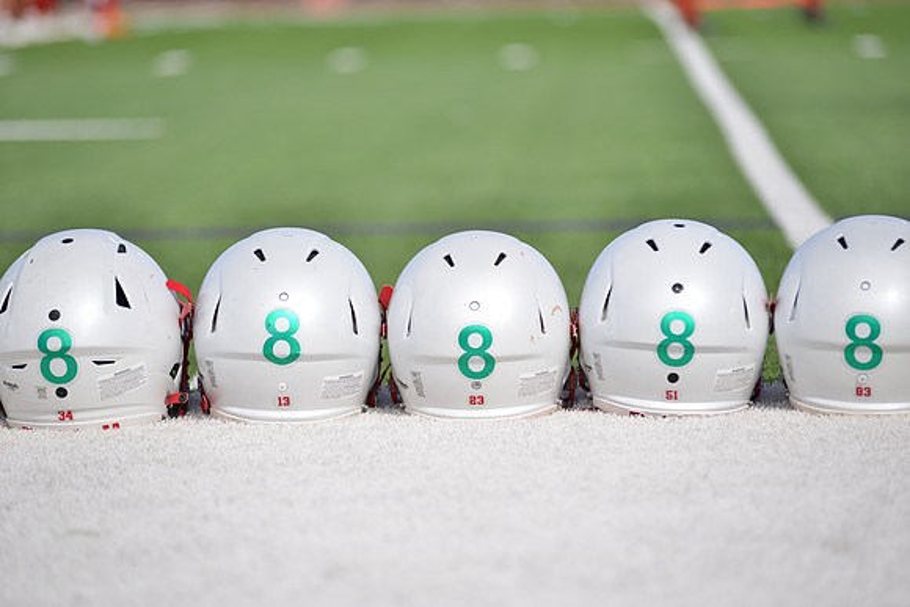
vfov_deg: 9.2
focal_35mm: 150
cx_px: 455
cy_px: 304
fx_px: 3792
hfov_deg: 13.7
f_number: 2.8
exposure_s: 1/1600
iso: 100
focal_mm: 150
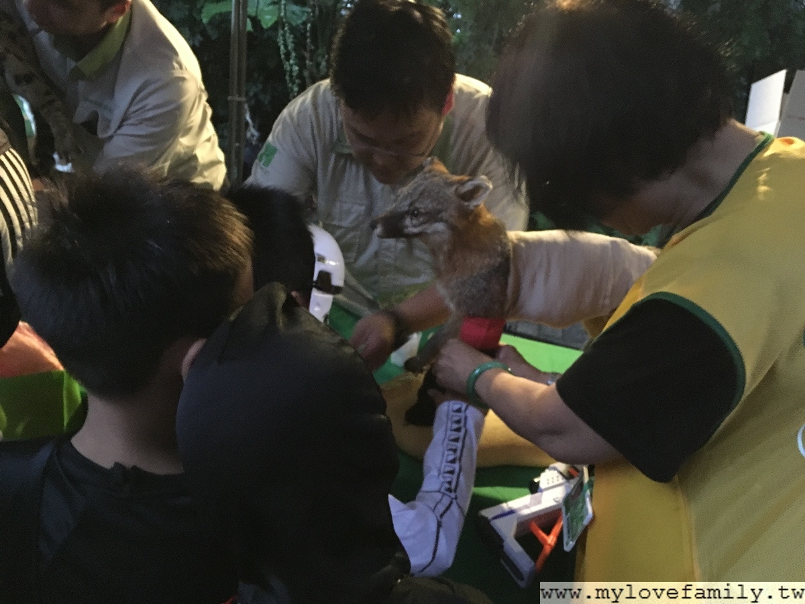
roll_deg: -8.2
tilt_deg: -21.4
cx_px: 402
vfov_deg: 48.2
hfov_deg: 61.7
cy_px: 302
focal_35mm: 29
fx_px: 674
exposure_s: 1/15
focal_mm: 4.15
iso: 400
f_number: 2.2
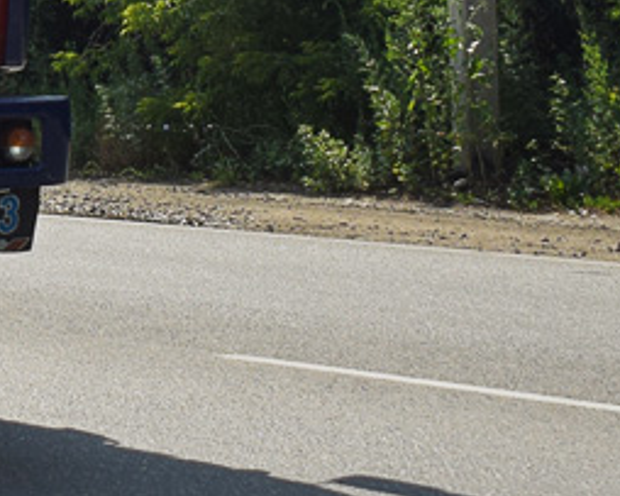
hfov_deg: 8.8
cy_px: -318
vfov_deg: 7.3
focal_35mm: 206
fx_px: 3783
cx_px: -693
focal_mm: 31
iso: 200
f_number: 5.6
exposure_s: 1/1000
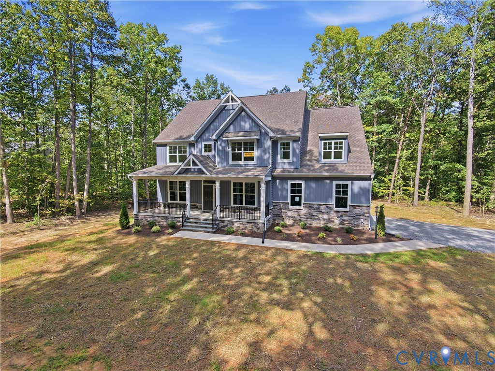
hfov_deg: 94.5
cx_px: 248
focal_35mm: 16
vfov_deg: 78.1
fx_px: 229
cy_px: 186
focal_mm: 3
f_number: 2.2
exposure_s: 1/250
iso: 100
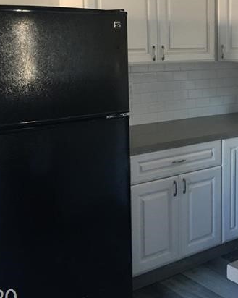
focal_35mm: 55
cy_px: 98
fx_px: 485
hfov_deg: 26.9
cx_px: 197
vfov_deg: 33.9
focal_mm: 4.15
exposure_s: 1/30
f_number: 2.2
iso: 100
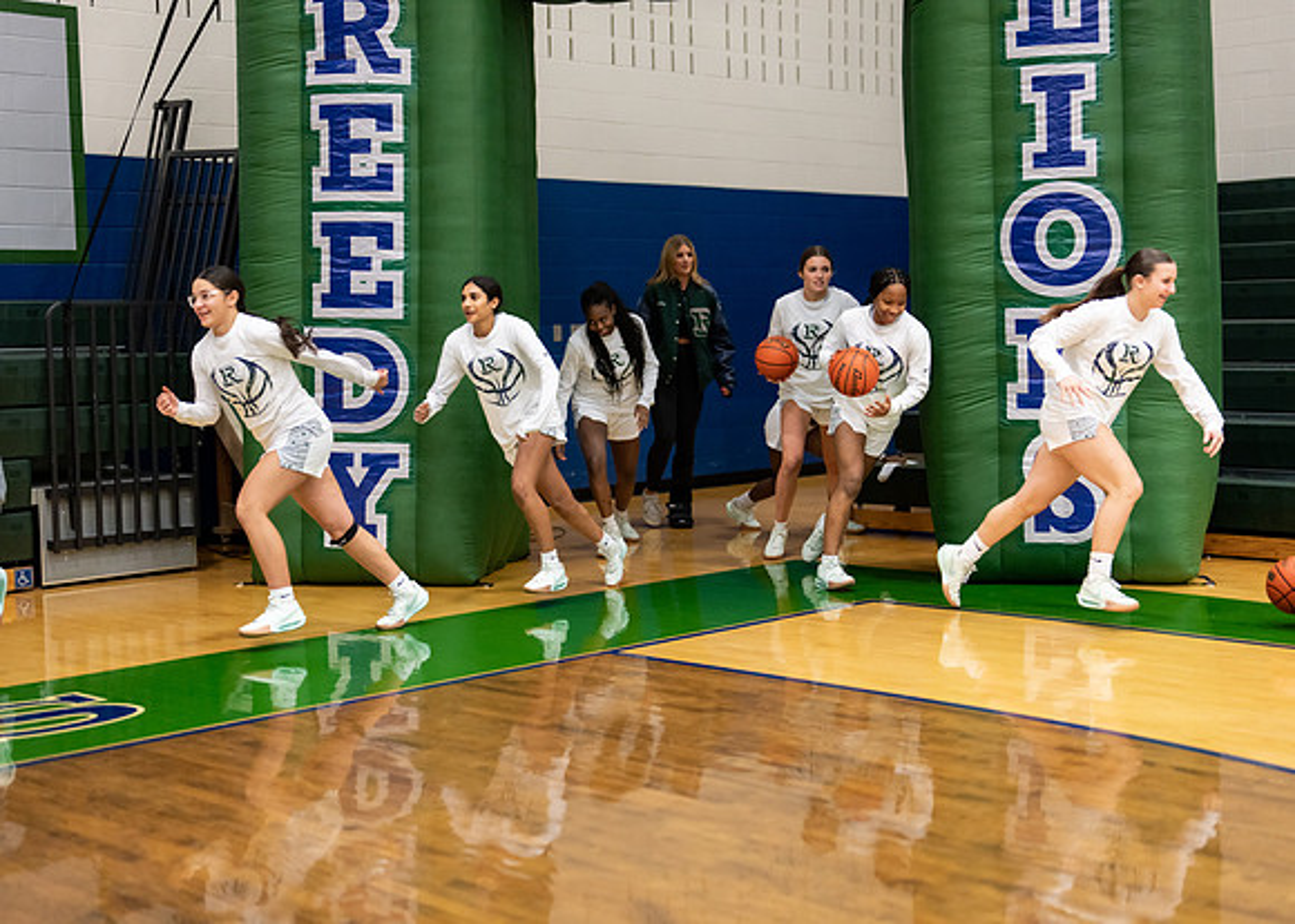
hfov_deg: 37.2
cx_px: 648
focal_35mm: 52
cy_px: 462
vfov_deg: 27.0
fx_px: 1926
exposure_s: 1/1000
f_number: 1.2
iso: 1250
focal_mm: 50
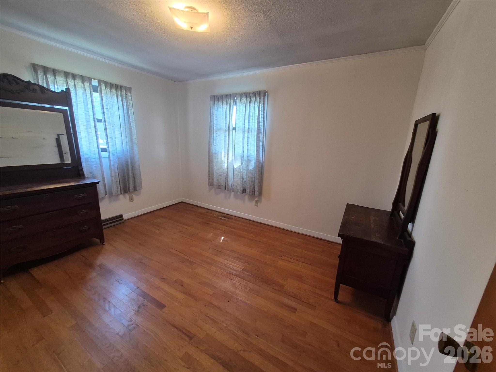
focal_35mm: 13
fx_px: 186
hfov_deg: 106.2
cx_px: 248
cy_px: 186
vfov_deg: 89.9
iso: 320
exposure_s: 1/60
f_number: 2.2
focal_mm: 1.74
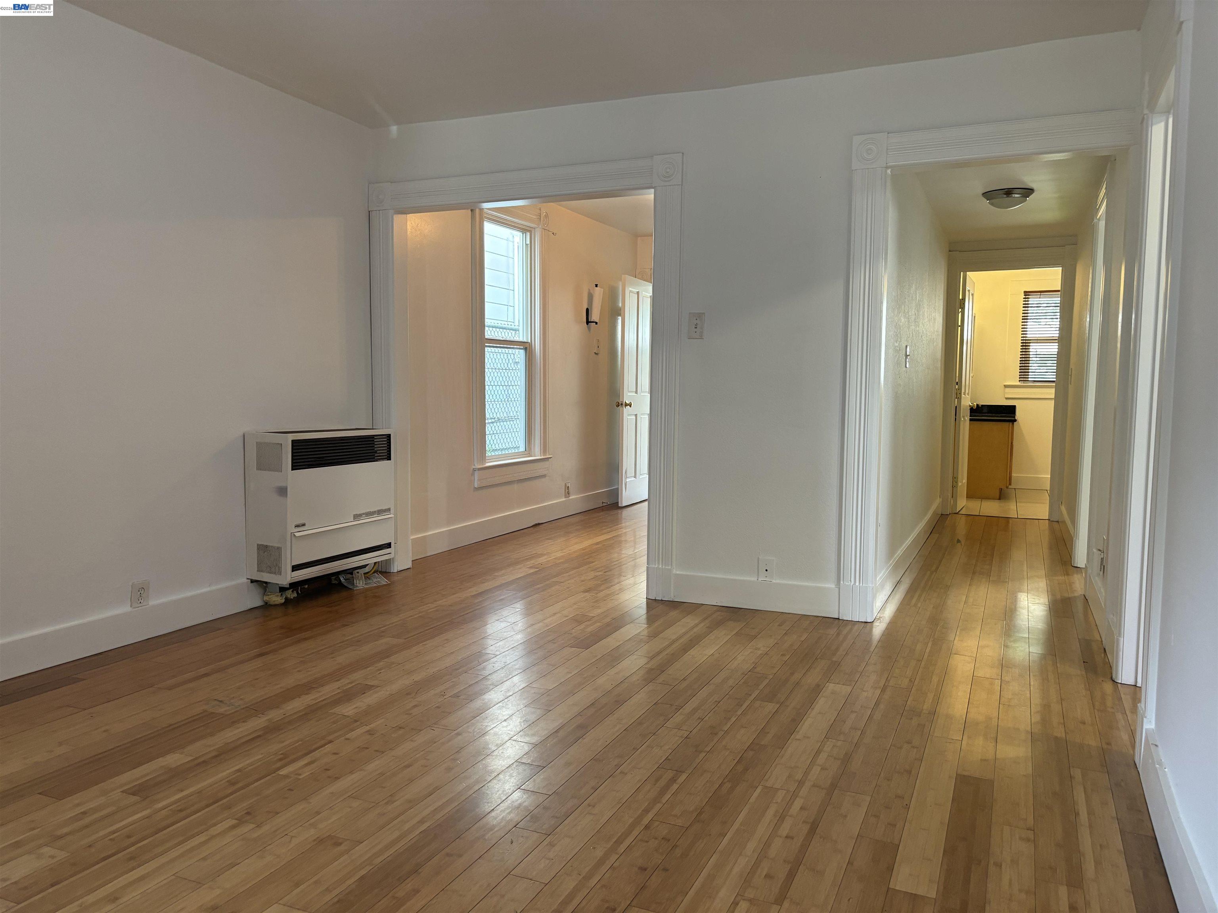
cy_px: 456
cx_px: 609
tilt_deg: -5.0
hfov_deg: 67.3
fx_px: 915
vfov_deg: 53.1
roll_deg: +0.2
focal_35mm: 26
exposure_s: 1/60
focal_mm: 5.96
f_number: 1.6
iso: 200
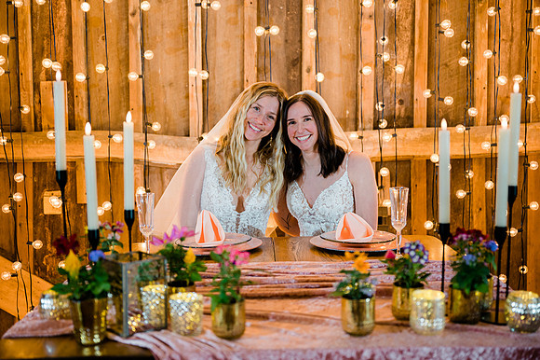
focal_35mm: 43
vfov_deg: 31.4
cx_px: 270
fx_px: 639
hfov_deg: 45.8
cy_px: 180
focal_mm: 42
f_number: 2.8
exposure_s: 1/200
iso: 800
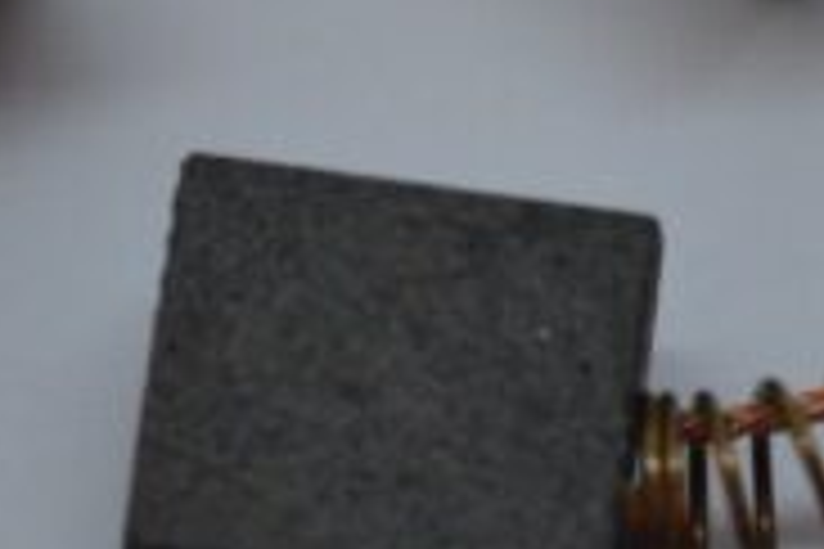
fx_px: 7438
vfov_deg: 4.2
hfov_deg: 6.3
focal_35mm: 325
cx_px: 432
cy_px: 97
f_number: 5.6
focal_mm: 55
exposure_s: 1/125
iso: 250
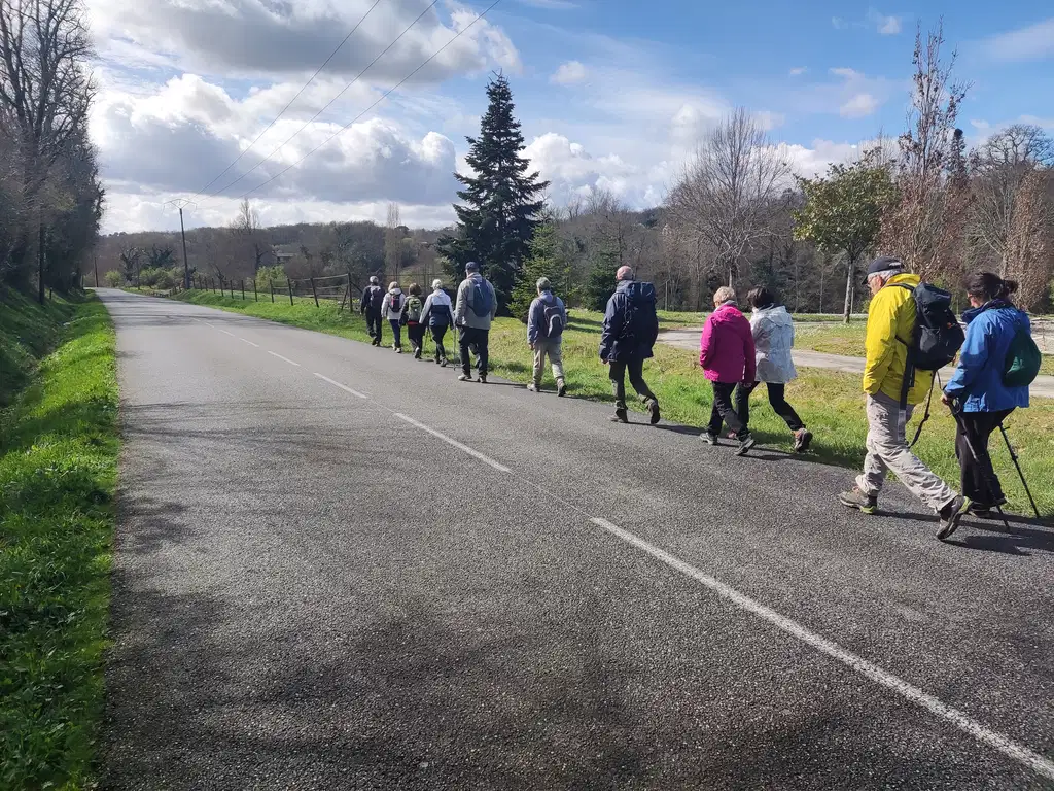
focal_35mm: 25
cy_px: 396
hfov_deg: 69.4
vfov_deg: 54.9
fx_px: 761
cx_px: 527
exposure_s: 1/1561
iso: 50
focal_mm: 4.71
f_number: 1.79
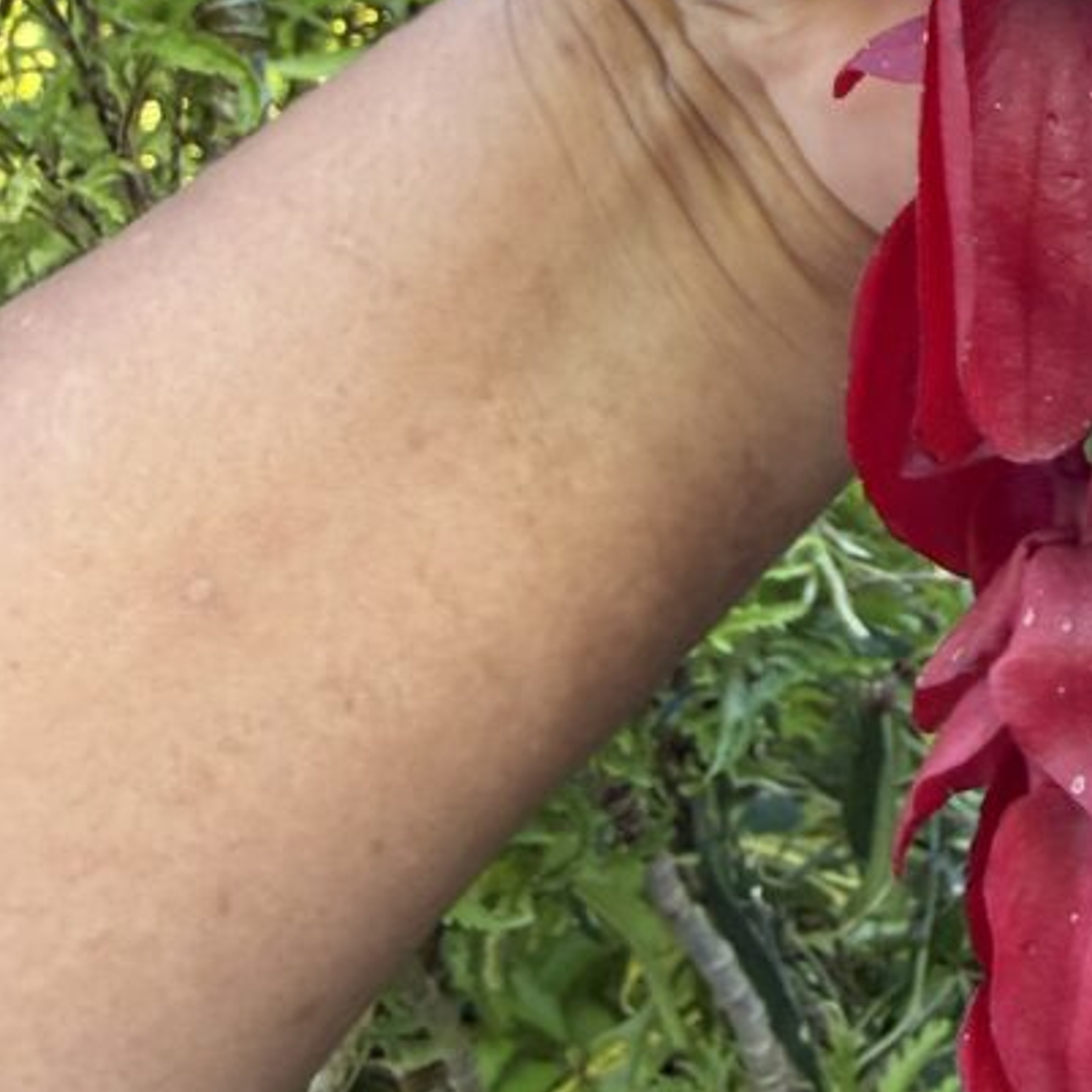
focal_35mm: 54
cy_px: 179
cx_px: 1021
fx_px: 1927
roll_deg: -1.1
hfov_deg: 30.0
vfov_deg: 30.7
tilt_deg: -10.3
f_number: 2.2
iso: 160
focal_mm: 2.22
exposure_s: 1/99
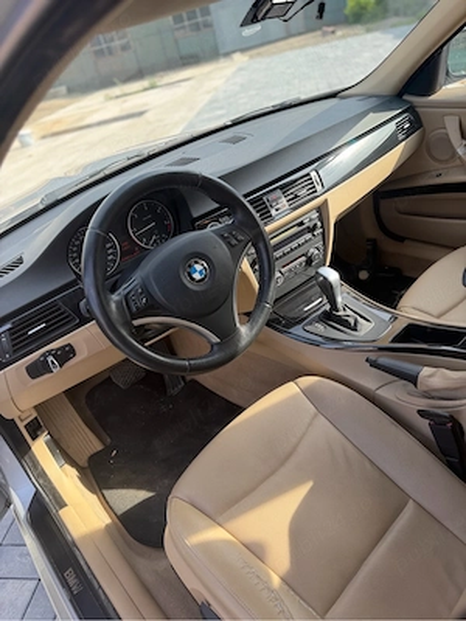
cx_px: 233
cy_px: 310
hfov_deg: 56.8
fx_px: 431
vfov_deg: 71.6
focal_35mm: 24
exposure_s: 1/543
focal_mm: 6.76
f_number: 1.78
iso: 100
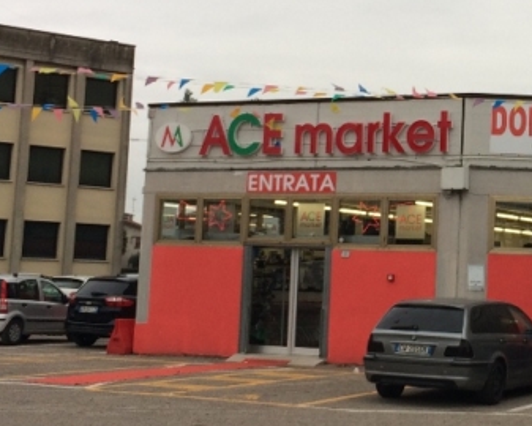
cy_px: 126
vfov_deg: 22.7
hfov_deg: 25.6
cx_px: 628
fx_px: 1056
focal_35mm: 67
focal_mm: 4.15
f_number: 2.2
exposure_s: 1/120
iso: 32
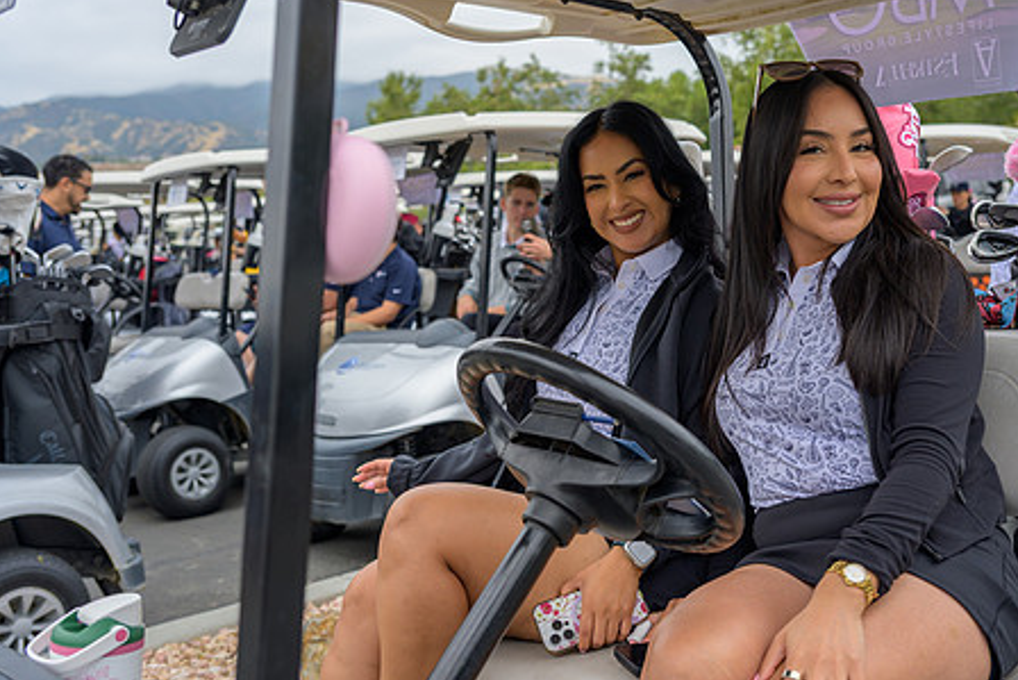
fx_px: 1245
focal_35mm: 44
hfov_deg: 44.3
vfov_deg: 30.5
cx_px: 604
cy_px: 283
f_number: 4
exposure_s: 1/200
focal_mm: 34
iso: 100
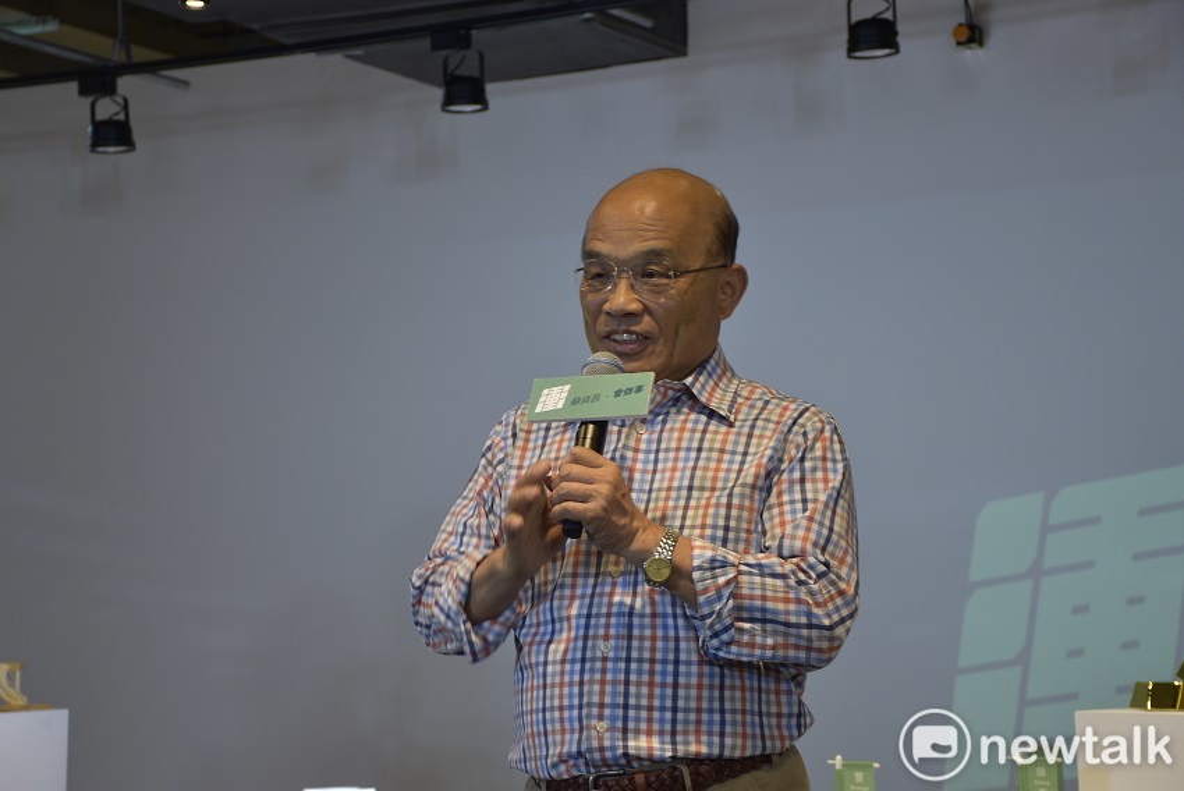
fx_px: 2764
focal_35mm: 84
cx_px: 592
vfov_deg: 16.3
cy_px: 396
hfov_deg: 24.2
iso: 400
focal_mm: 56
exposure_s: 1/80
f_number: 4.8
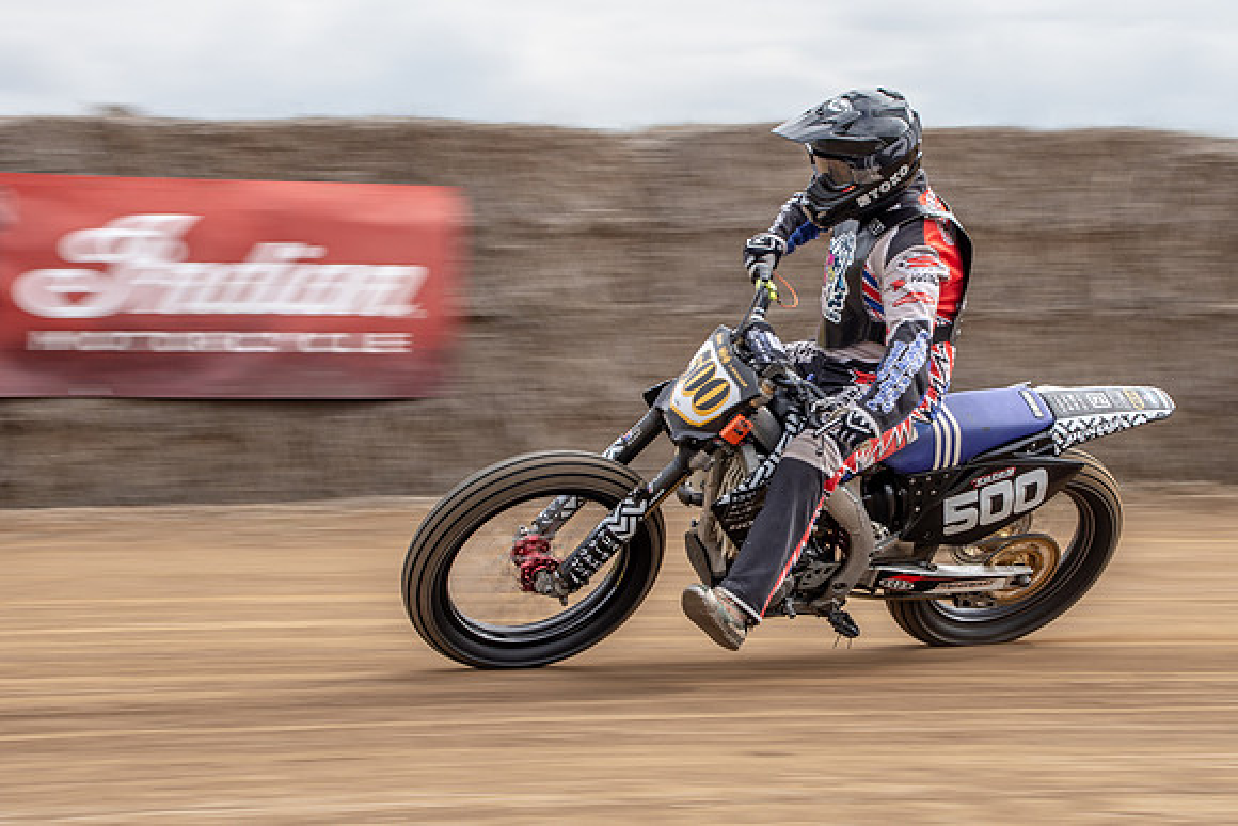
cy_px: 326
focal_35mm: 150
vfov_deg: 9.1
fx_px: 5164
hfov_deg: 13.7
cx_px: 782
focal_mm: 78
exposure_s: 1/100
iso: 125
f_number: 10
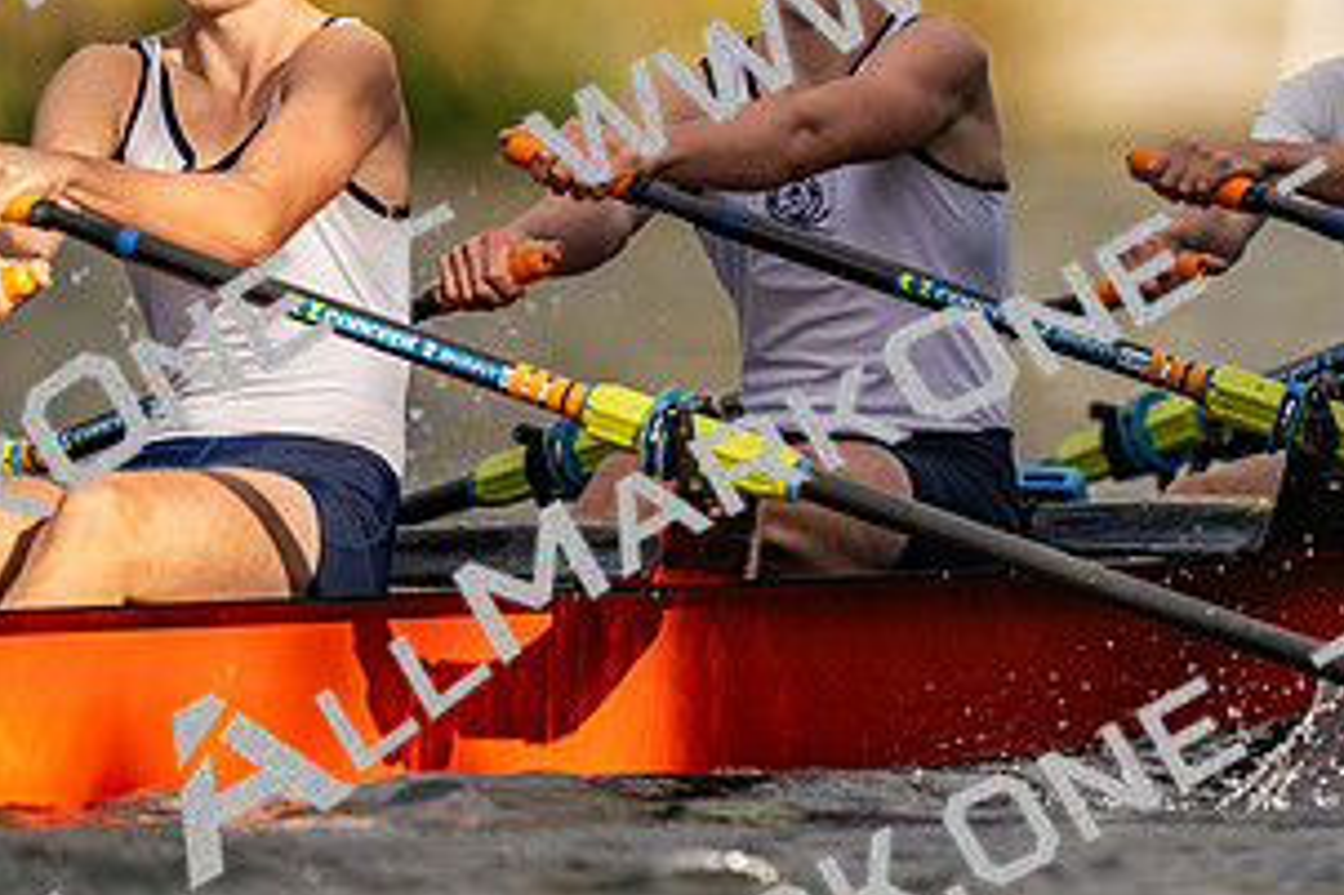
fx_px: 42983
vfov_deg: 1.2
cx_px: 1073
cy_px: 200
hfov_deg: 1.8
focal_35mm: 1152
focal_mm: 600
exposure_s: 1/2500
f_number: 4
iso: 180
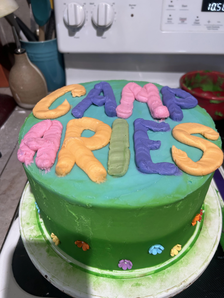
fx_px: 224
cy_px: 149
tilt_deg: -42.1
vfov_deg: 67.3
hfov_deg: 53.1
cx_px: 112
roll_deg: +1.2
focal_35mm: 26
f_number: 1.5
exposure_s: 1/120
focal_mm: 5.7
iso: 100
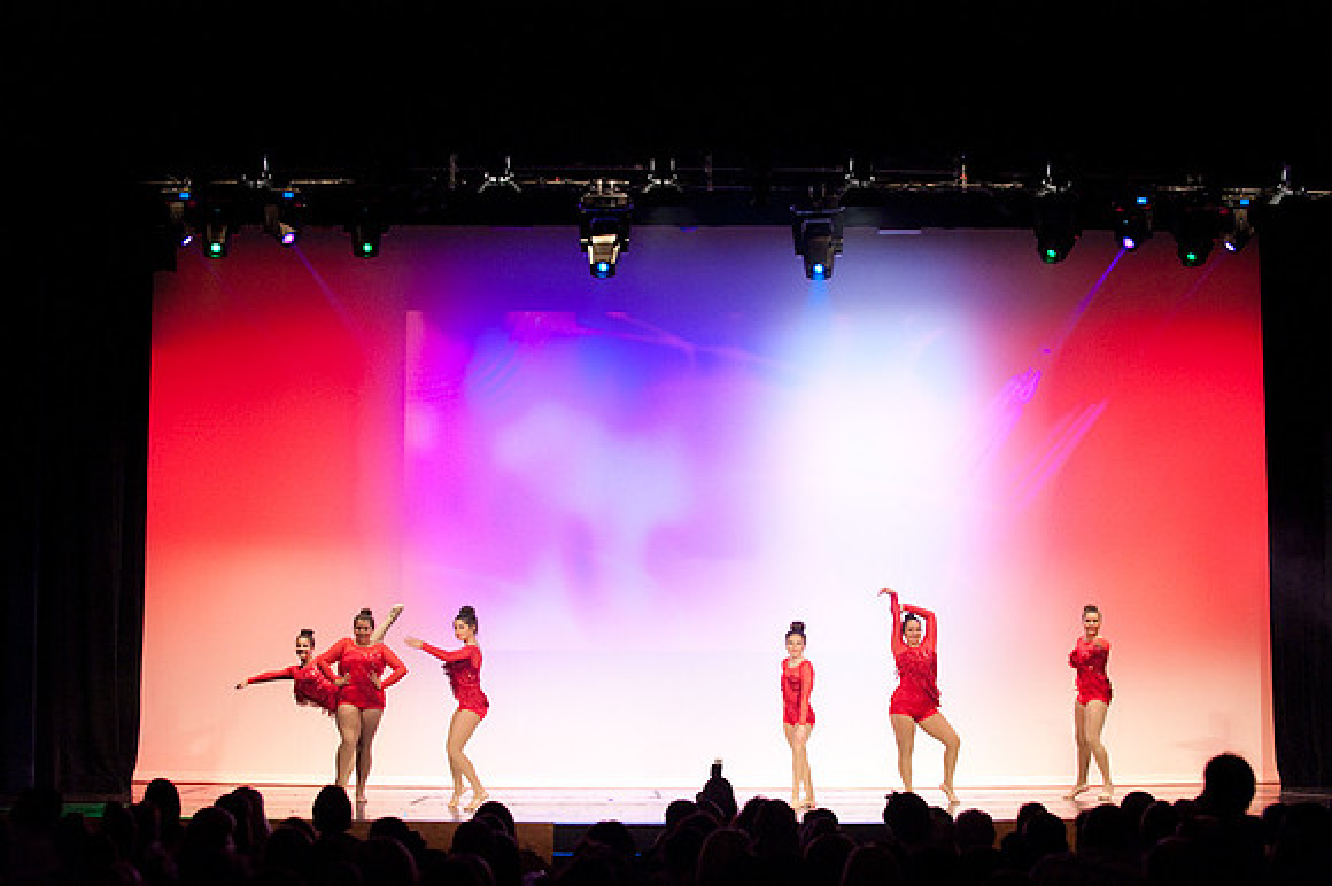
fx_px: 2588
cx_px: 666
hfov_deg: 28.9
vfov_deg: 19.4
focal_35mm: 70
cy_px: 443
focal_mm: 70
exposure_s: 1/200
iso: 3200
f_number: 4
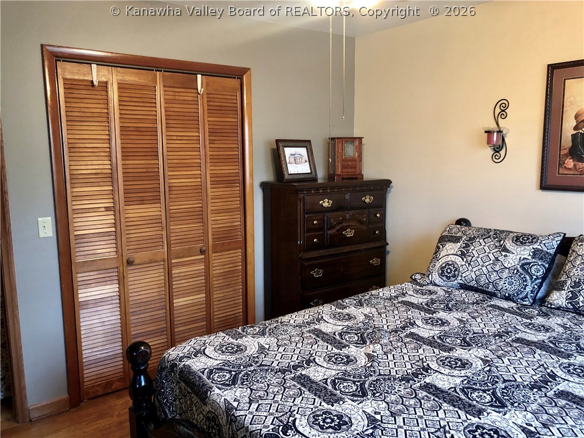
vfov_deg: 49.7
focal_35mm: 28
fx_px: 472
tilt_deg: -7.1
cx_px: 292
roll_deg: +0.2
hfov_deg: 63.4
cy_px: 219
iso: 80
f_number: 1.8
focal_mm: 3.99
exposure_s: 1/15
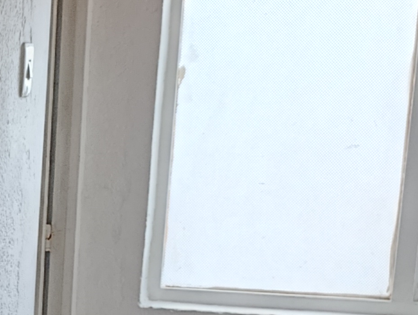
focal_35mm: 101
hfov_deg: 15.2
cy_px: 365
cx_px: -443
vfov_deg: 14.3
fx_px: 1222
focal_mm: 6.11
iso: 1374
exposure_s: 1/60
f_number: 1.65
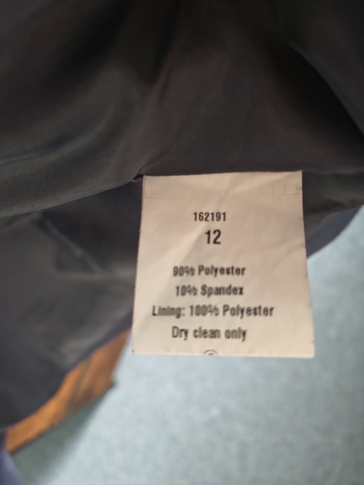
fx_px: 351
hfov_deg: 54.9
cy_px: 234
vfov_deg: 69.4
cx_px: 178
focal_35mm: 25
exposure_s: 1/25
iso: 3104
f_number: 1.8
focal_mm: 5.56
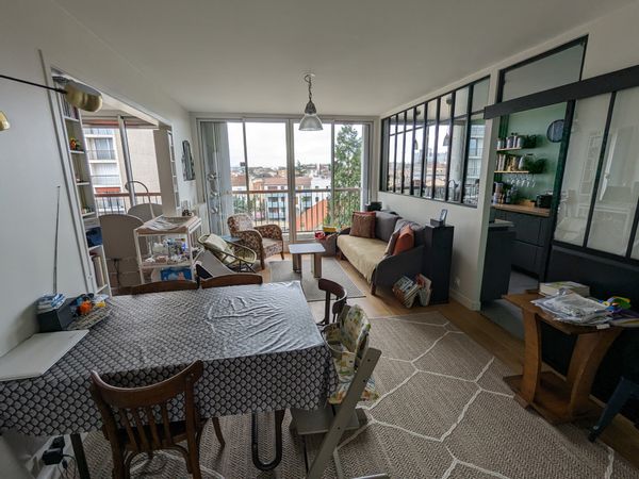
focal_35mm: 16
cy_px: 240
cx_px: 320
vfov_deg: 78.1
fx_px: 295
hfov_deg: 94.5
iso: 45
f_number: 2.2
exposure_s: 1/211
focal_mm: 2.35
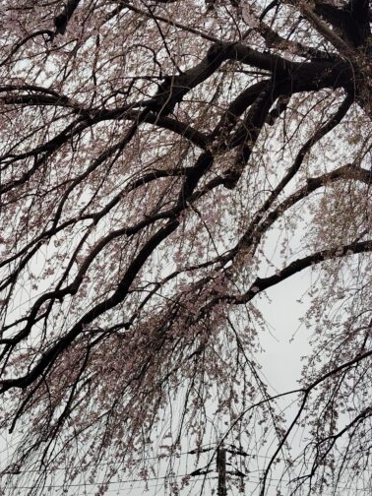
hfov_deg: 25.5
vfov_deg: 33.8
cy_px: 233
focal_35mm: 57
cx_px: 121
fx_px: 817
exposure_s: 1/292
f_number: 1.8
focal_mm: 4.22
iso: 50
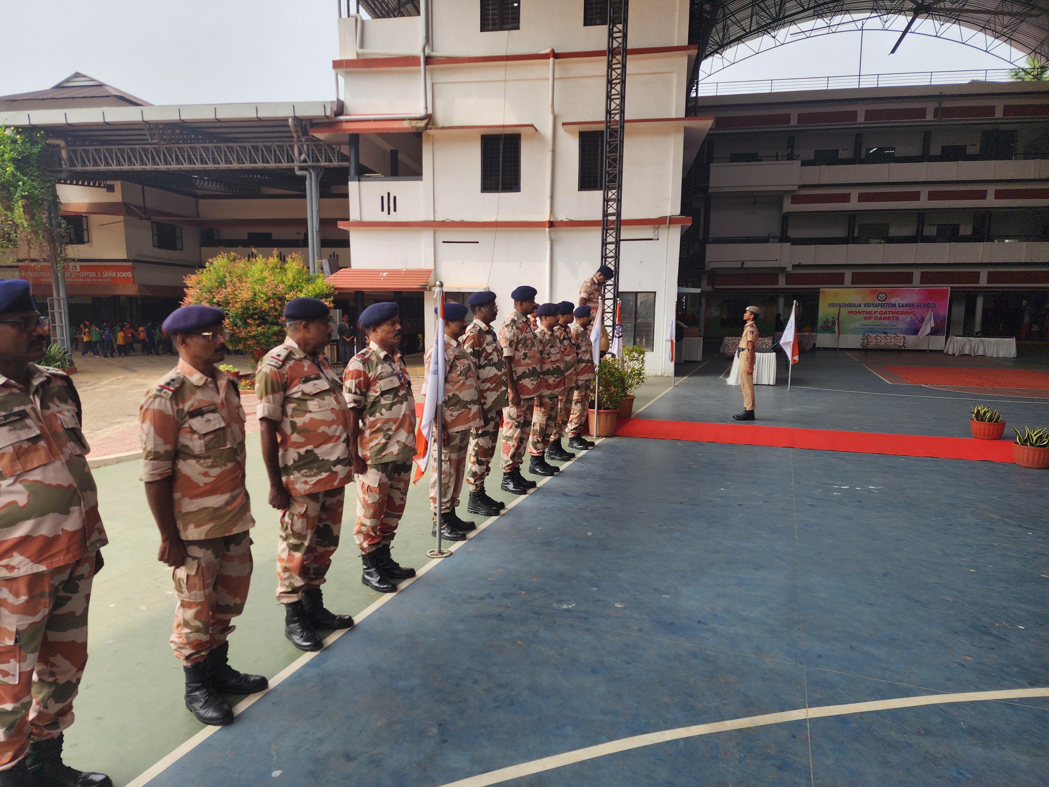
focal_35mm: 23
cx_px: 524
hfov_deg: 73.9
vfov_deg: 58.9
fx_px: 697
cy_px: 394
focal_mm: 6.4
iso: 12
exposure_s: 1/609
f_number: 1.8
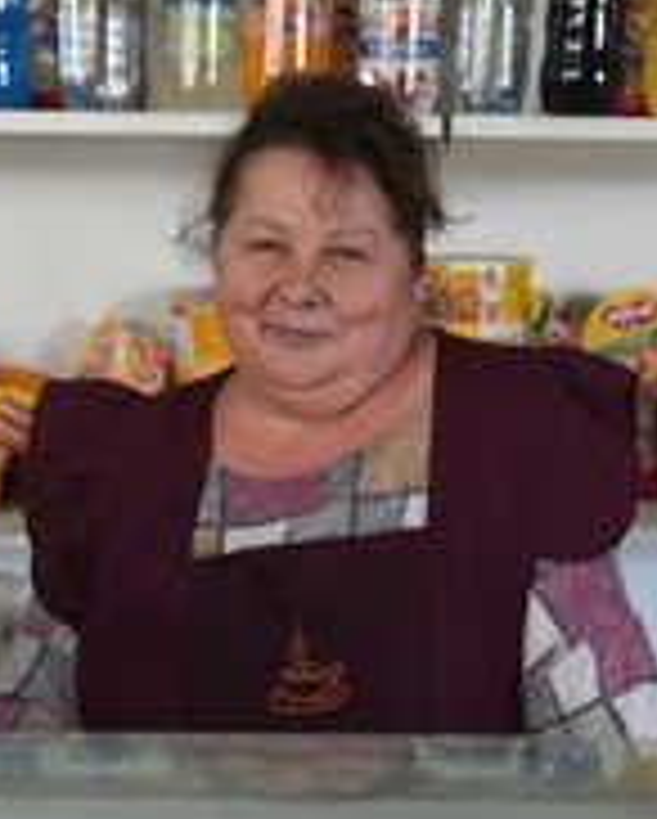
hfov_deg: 15.5
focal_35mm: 99
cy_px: 506
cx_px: 122
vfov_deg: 19.3
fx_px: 2402
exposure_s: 1/500
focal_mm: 48
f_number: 2.8
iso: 10000
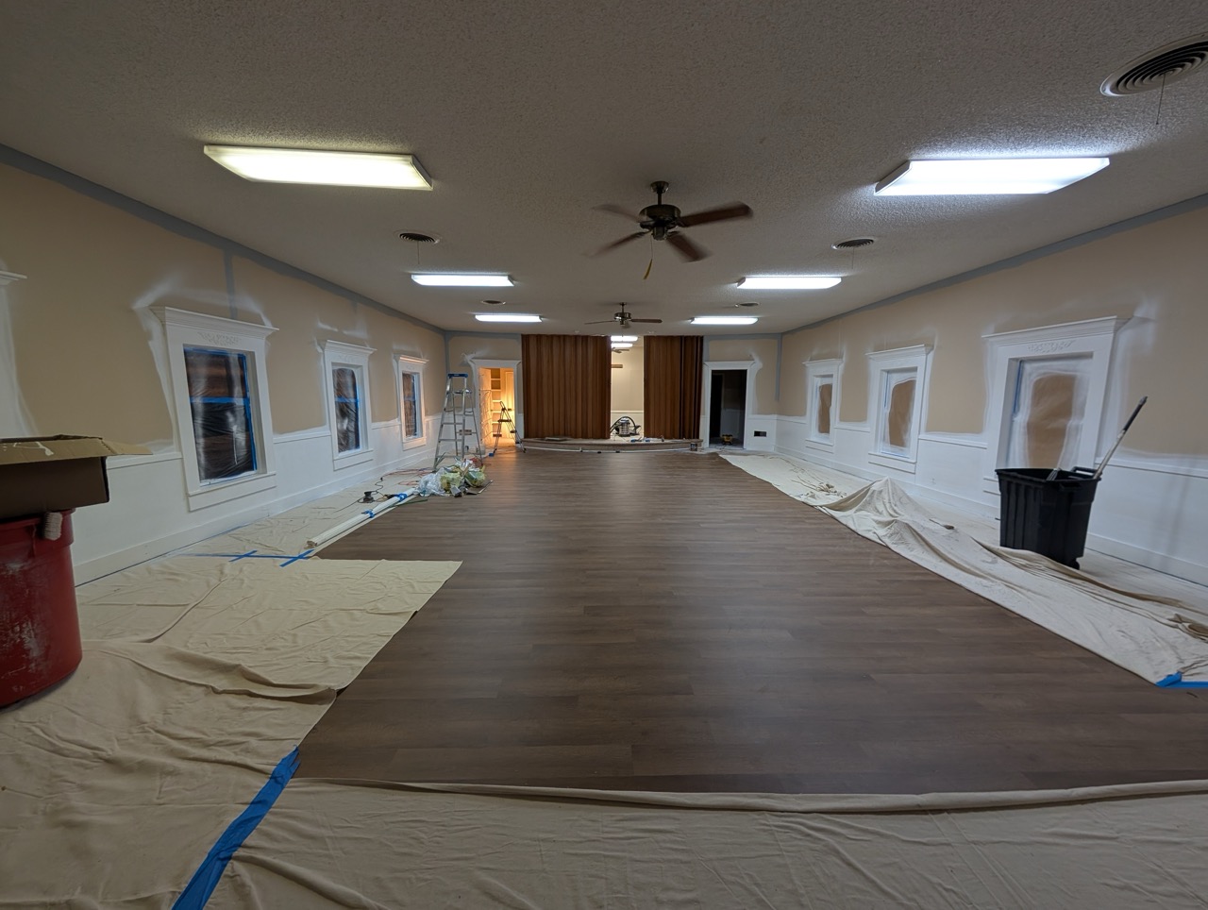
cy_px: 455
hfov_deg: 110.5
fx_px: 419
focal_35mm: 12
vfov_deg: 94.6
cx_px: 604
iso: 68
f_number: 1.7
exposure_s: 1/60
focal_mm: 2.02
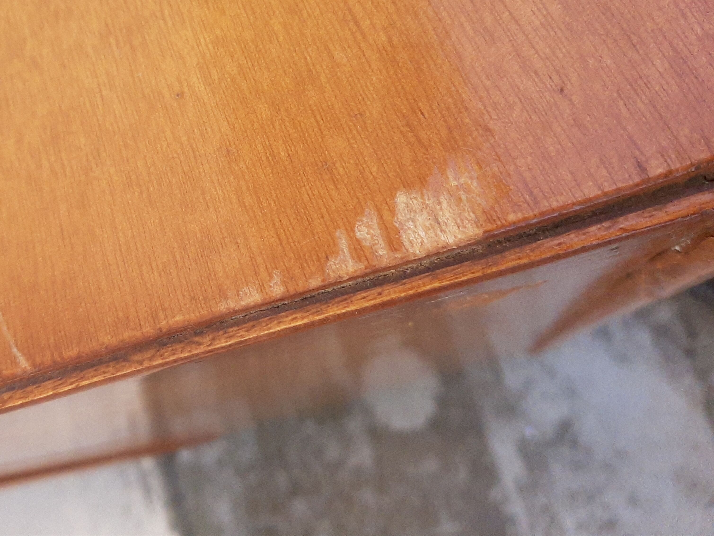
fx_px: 536
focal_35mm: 26
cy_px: 268
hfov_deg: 67.3
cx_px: 357
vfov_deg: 53.1
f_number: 1.7
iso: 400
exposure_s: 1/2950
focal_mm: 3.93
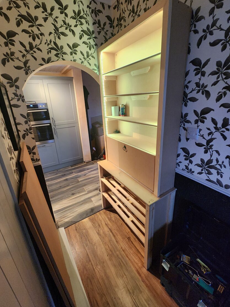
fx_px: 124
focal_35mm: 14
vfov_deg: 102.0
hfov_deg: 85.7
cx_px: 120
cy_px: 148
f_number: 2.2
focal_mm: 2.2
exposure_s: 1/33
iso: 500
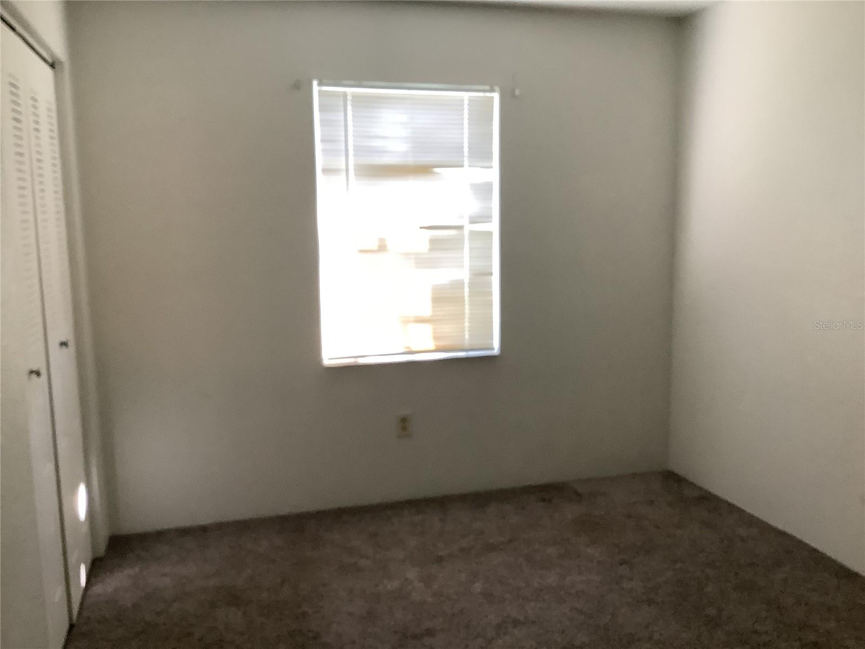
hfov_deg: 58.4
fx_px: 775
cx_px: 432
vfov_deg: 45.4
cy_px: 324
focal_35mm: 31
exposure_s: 1/60
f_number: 2.4
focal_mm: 3.3
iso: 125
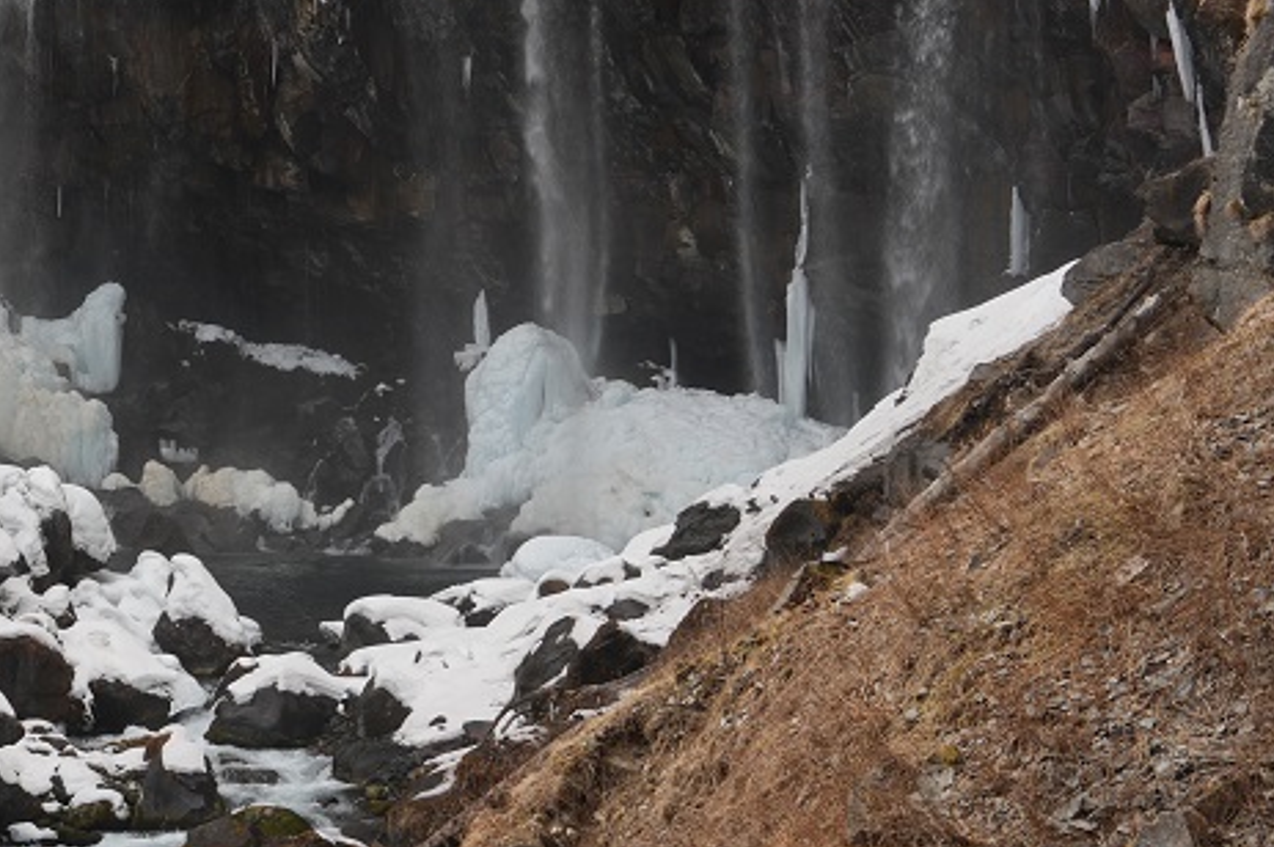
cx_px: -72
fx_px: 4067
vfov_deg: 11.8
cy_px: -22
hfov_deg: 17.3
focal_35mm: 115
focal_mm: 52
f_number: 7.1
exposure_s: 1/100
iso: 100
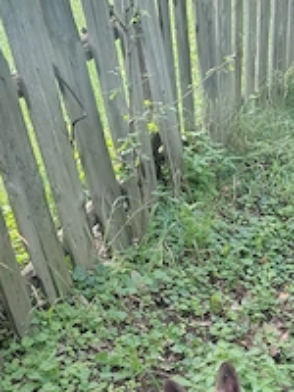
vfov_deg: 35.9
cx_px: 272
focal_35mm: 48
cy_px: 390
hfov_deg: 28.9
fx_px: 544
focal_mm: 5.56
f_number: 1.8
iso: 1291
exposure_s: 1/50
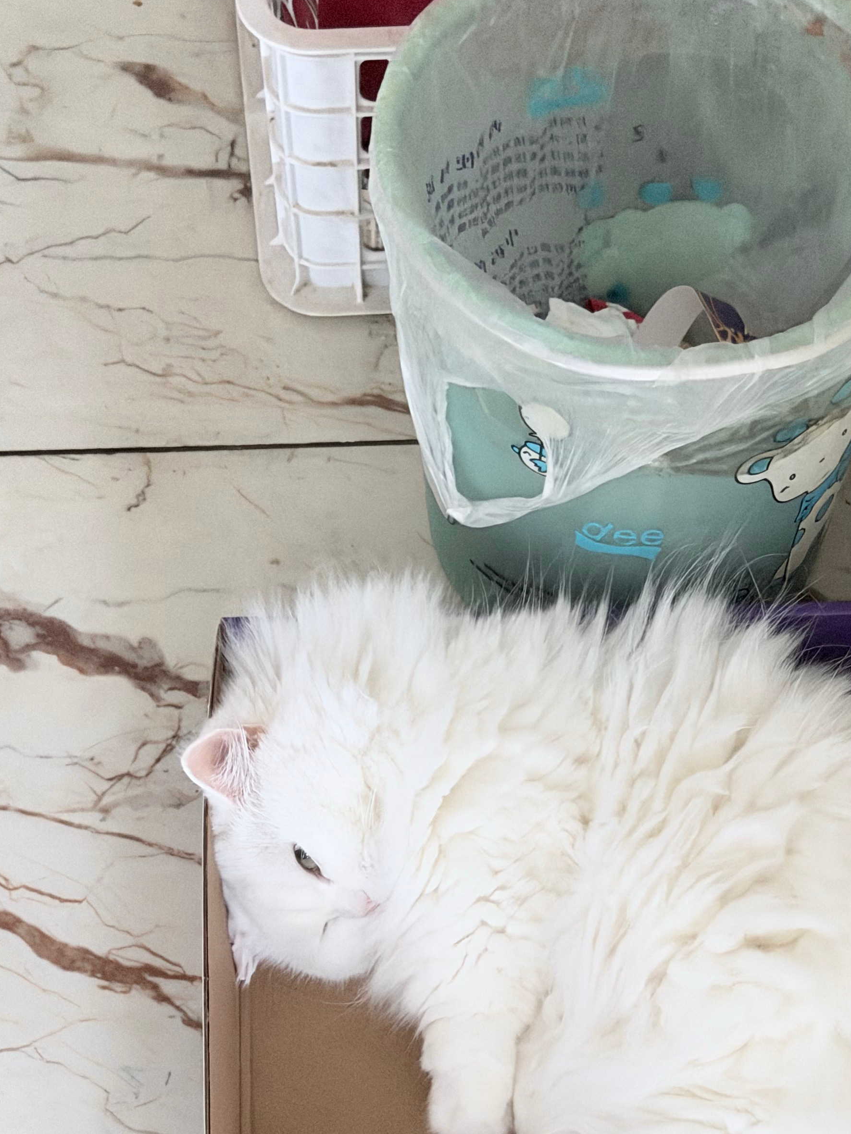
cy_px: 850
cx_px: 638
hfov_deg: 17.9
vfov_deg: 23.6
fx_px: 2688
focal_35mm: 82
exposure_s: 1/28
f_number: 1.78
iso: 800
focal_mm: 6.76
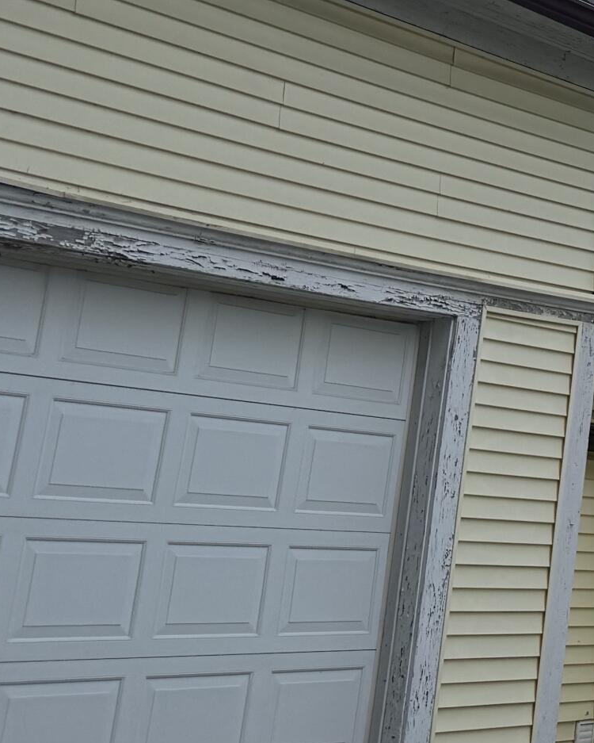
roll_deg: -2.6
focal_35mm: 75
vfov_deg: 24.7
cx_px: 1095
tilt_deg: +16.6
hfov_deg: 16.7
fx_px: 1648
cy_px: 79
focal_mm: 6.76
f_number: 1.78
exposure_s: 1/2445
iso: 80
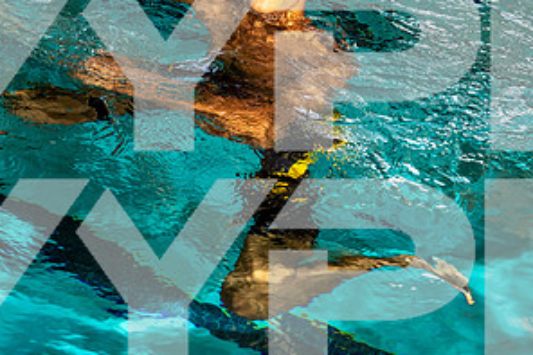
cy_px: 57
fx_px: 1480
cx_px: 239
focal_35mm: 100
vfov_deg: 13.6
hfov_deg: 20.4
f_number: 5.6
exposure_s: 1/250
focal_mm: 51
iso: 640
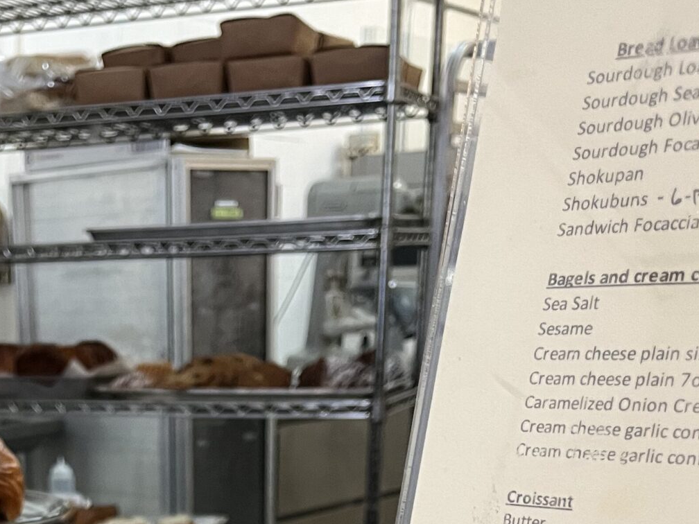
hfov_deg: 28.4
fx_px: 1333
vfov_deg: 19.1
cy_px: 818
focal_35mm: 66
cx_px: 86
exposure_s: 1/60
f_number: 1.6
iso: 160
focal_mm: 5.1
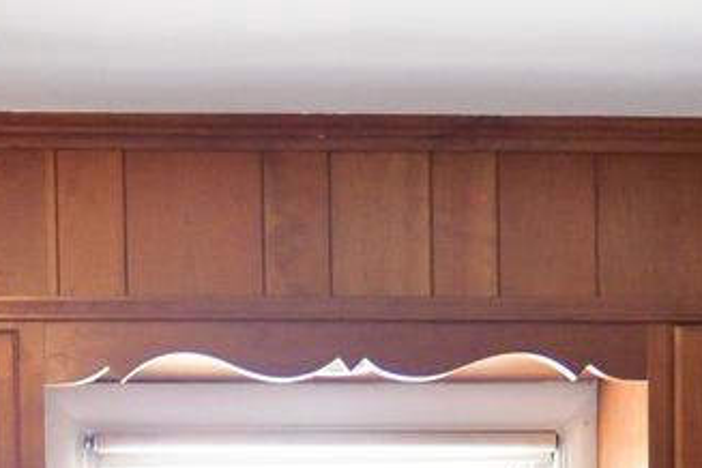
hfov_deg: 21.6
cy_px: 913
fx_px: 1833
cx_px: 247
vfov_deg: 12.8
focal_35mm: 94
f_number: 4
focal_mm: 10
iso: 2000
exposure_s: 1/80
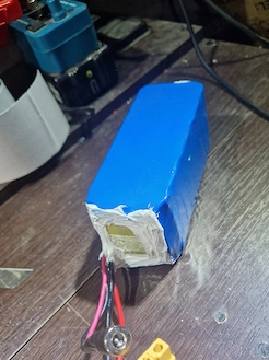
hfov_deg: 49.6
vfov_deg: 63.0
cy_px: 213
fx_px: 291
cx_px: 150
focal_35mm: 28
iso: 160
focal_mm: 5.4
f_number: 1.8
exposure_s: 1/100
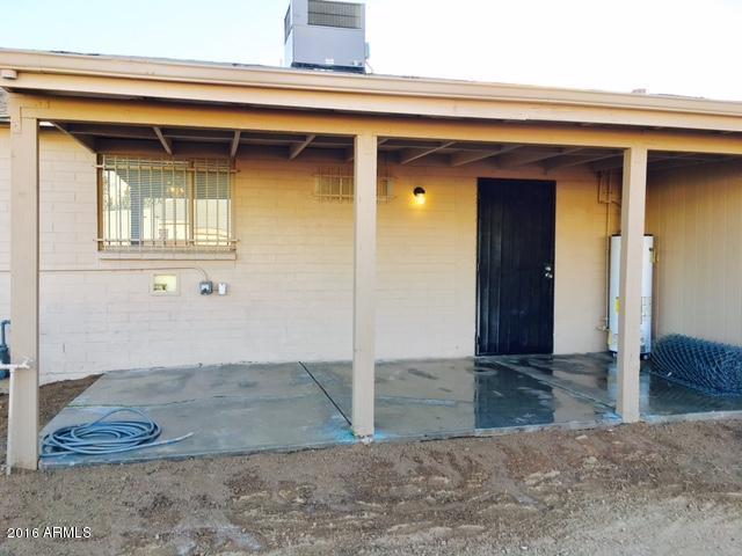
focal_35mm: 29
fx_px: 622
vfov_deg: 48.2
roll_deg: -0.5
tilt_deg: -1.7
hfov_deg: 61.7
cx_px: 371
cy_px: 278
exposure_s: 1/147
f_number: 2.2
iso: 25
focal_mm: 4.15
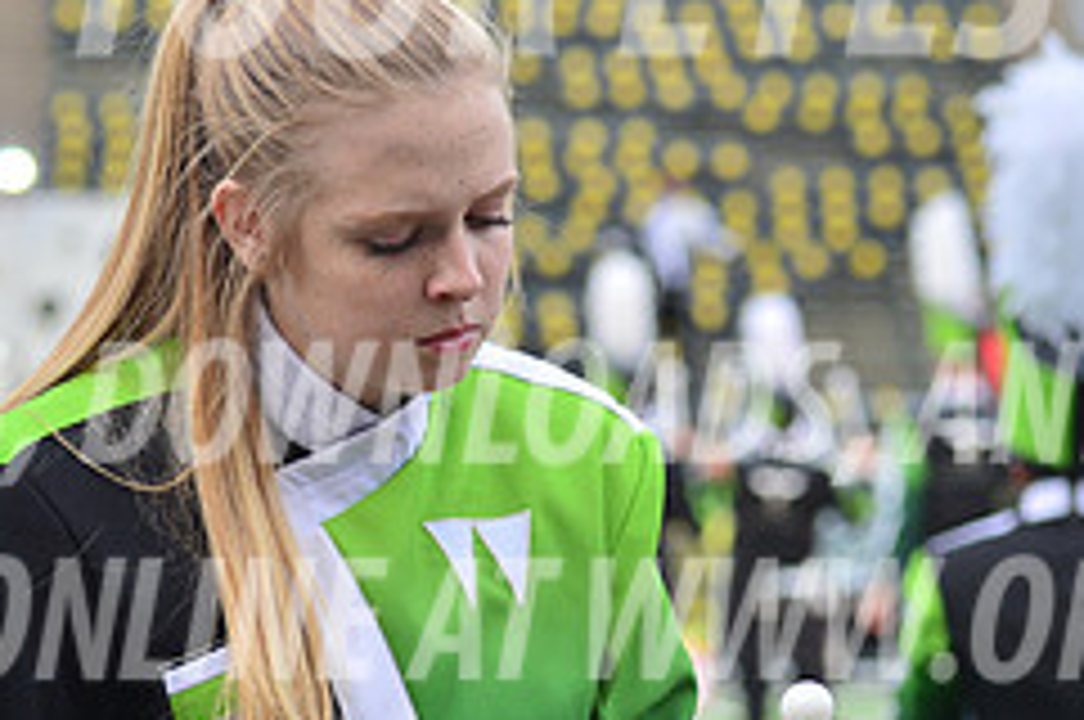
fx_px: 8119
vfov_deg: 5.1
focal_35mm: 270
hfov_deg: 7.6
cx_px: 684
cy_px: 603
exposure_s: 1/500
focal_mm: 112
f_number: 5.6
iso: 200
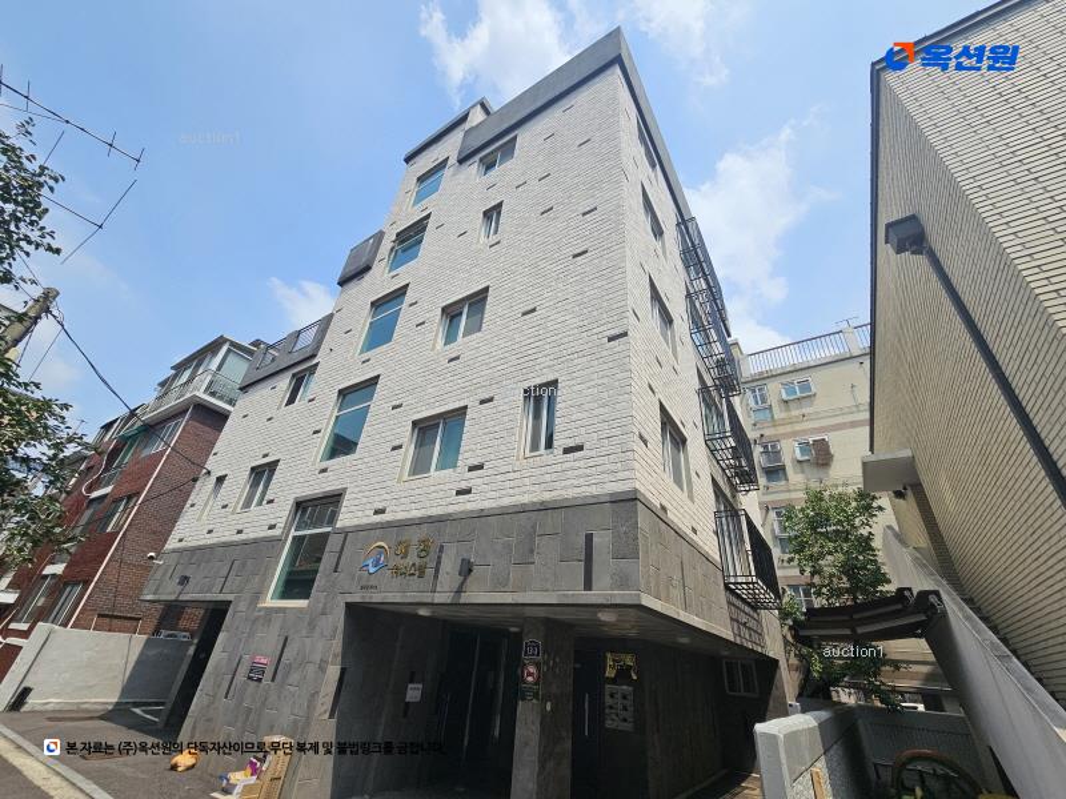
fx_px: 400
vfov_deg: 89.9
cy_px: 400
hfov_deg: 106.2
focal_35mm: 13
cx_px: 533
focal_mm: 2.2
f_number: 2.2
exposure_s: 1/3372
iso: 50
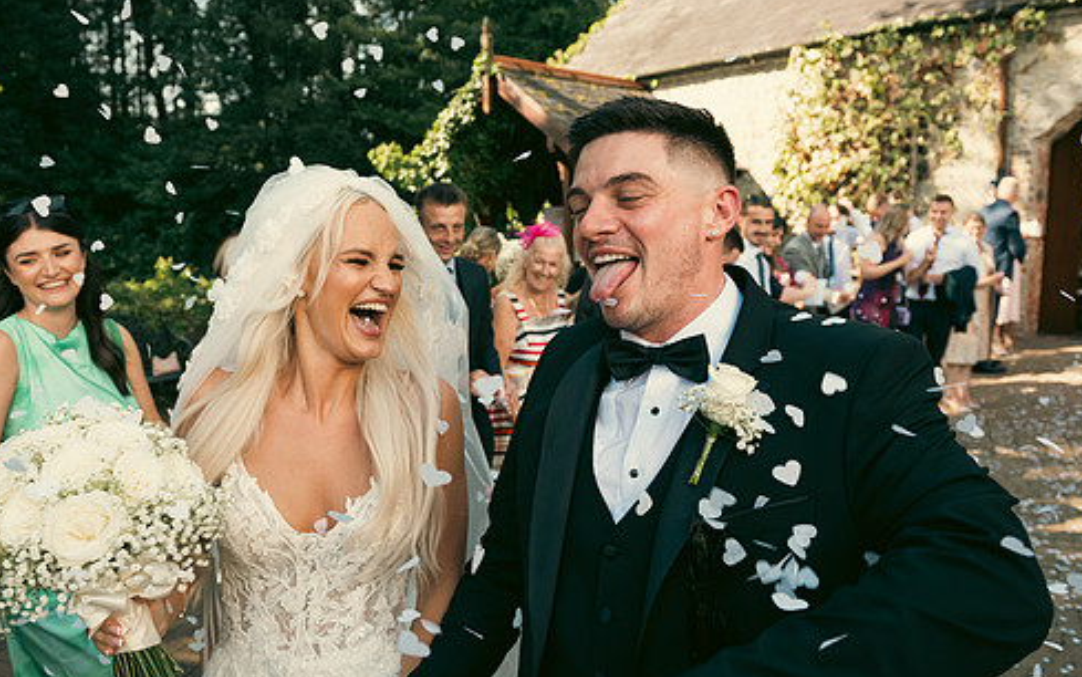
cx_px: 509
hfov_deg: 64.6
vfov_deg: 43.1
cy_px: 384
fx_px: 855
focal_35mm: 29
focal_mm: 24
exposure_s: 1/250
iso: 200
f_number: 5
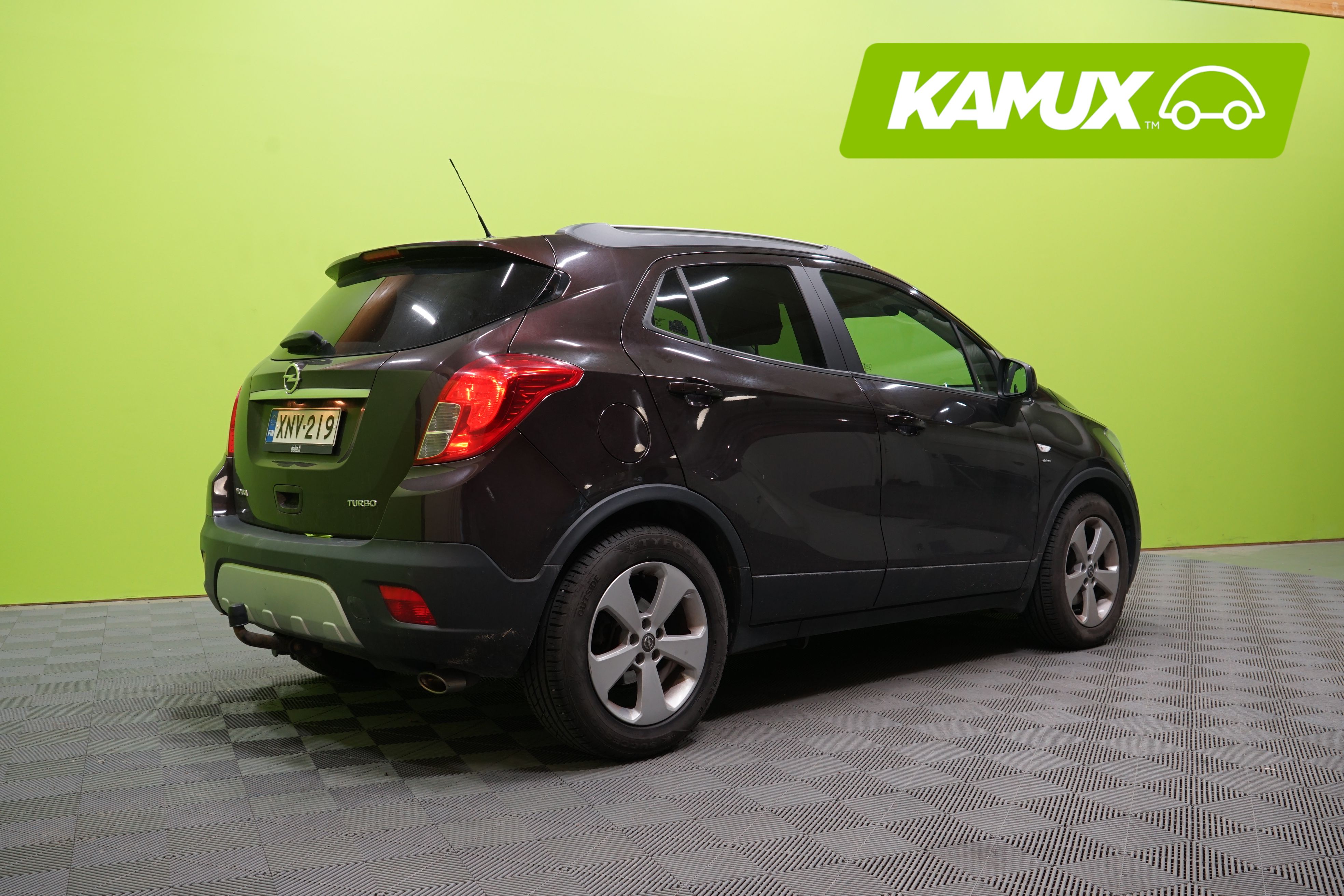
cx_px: 672
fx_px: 1232
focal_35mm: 33
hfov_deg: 57.2
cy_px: 448
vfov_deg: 40.0
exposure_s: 1/25
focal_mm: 33
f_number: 7.1
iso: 640
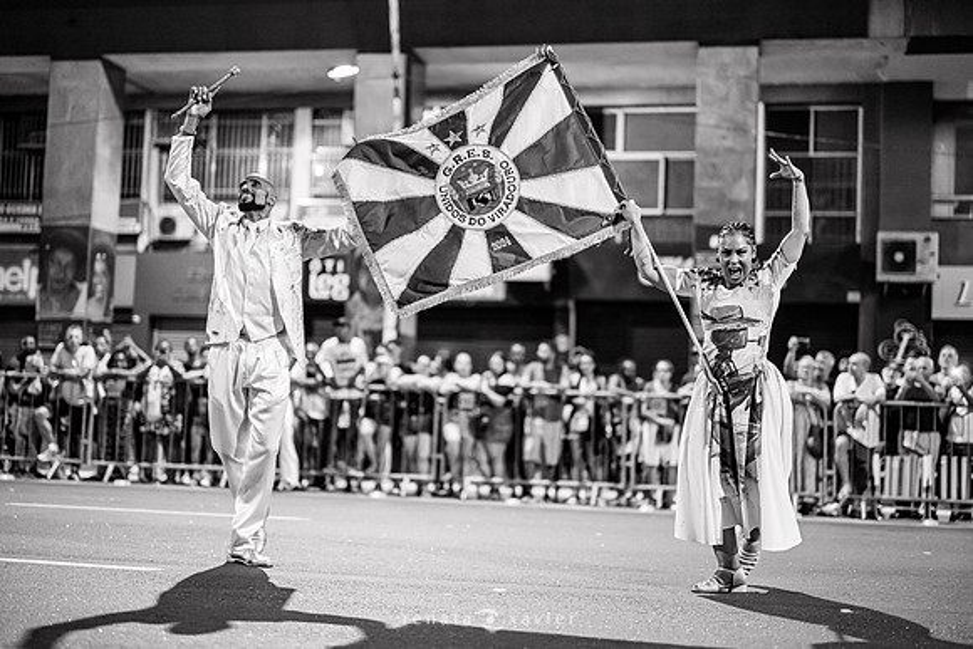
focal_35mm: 50
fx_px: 1352
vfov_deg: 27.0
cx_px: 486
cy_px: 324
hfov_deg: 39.6
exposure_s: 1/320
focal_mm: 50
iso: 2000
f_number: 1.2
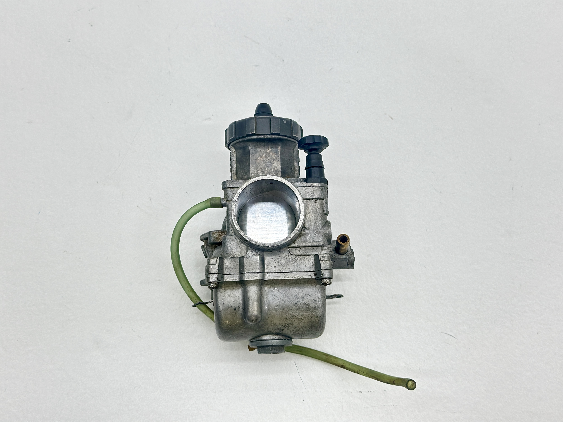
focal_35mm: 48
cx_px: 282
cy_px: 211
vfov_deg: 30.3
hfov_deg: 39.7
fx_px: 781
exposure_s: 1/170
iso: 100
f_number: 1.78
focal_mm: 6.86
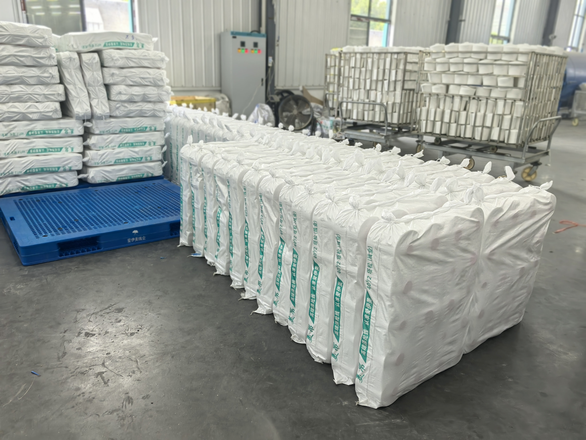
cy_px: 220
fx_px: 457
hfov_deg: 65.3
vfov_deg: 51.4
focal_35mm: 27
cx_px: 293
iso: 200
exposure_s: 1/60
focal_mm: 6.98
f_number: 2
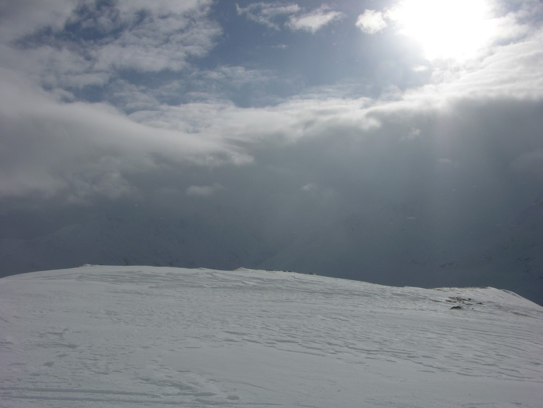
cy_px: 204
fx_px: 549
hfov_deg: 52.6
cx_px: 272
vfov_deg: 40.7
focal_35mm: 35
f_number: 8
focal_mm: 8.9
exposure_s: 1/947
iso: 50
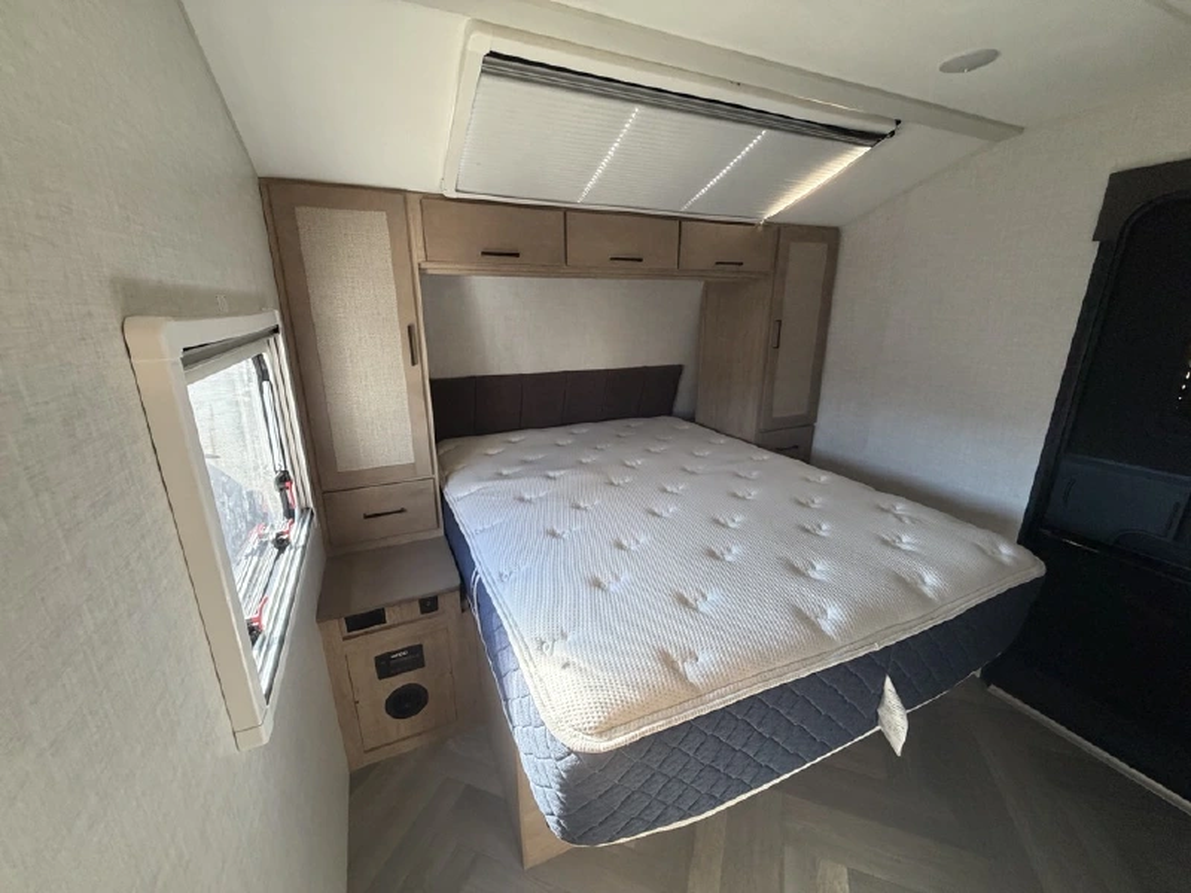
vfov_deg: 85.7
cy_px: 446
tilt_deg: -16.4
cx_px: 596
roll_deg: +0.7
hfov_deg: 102.1
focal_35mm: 14
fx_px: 482
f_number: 2.2
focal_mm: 2.22
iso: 320
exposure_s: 1/62
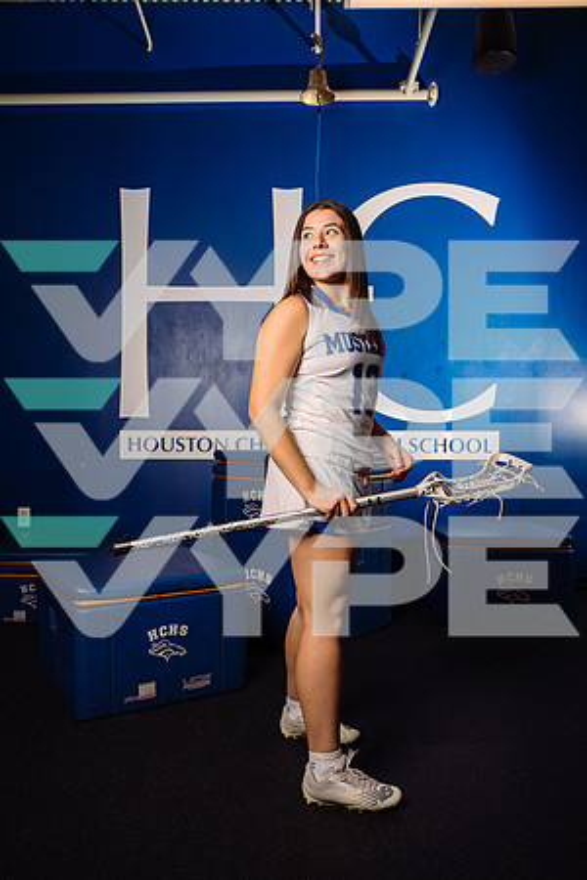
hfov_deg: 45.0
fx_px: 709
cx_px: 294
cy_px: 440
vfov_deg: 63.7
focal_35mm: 29
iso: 200
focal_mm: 29
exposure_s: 1/250
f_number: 7.1
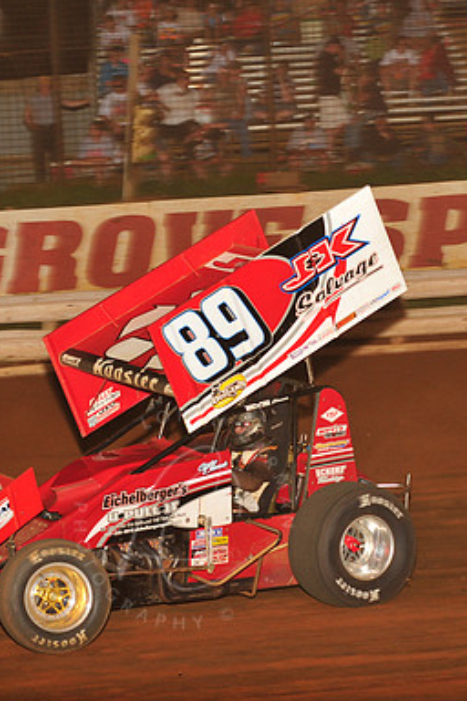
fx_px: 2938
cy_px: 350
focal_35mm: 151
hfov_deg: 9.1
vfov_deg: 13.6
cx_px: 182
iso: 1000
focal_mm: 100
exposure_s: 1/320
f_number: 6.3
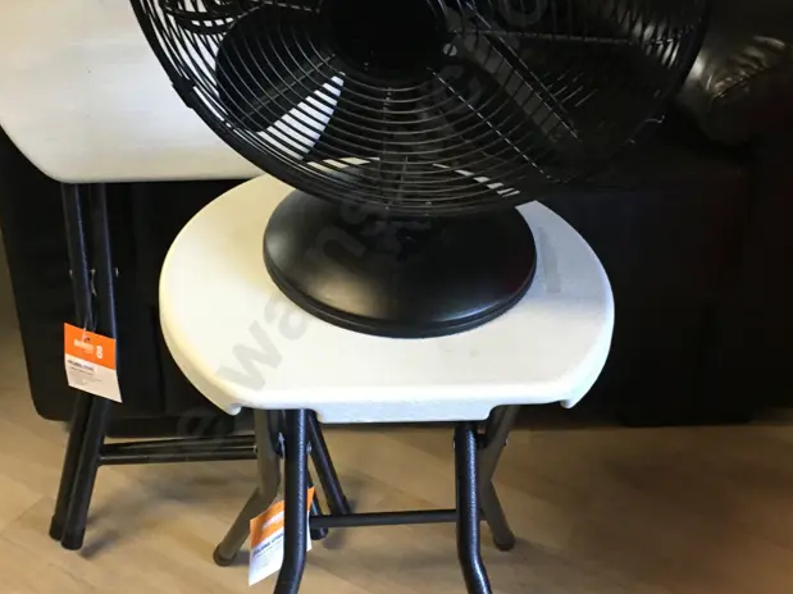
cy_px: 225
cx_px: 354
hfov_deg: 39.6
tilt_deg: -28.3
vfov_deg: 30.1
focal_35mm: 48
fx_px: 1099
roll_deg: +0.5
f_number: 2.2
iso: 100
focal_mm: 4.15
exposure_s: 1/10
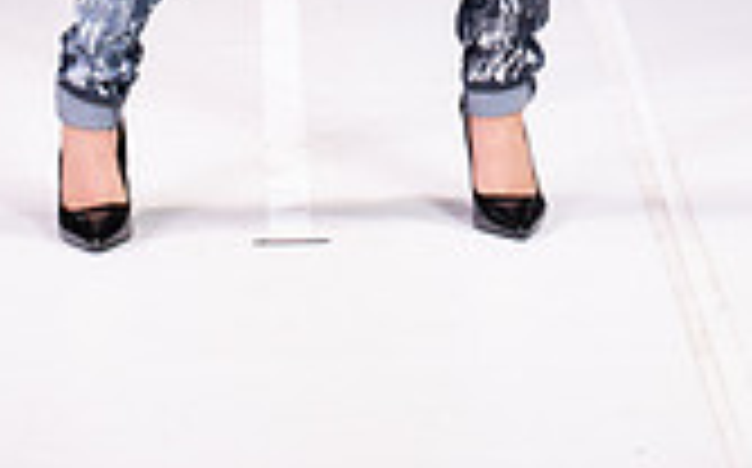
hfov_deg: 8.3
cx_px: 331
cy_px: -531
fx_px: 5180
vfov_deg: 5.1
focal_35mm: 253
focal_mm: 92
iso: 2000
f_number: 5.6
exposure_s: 1/400
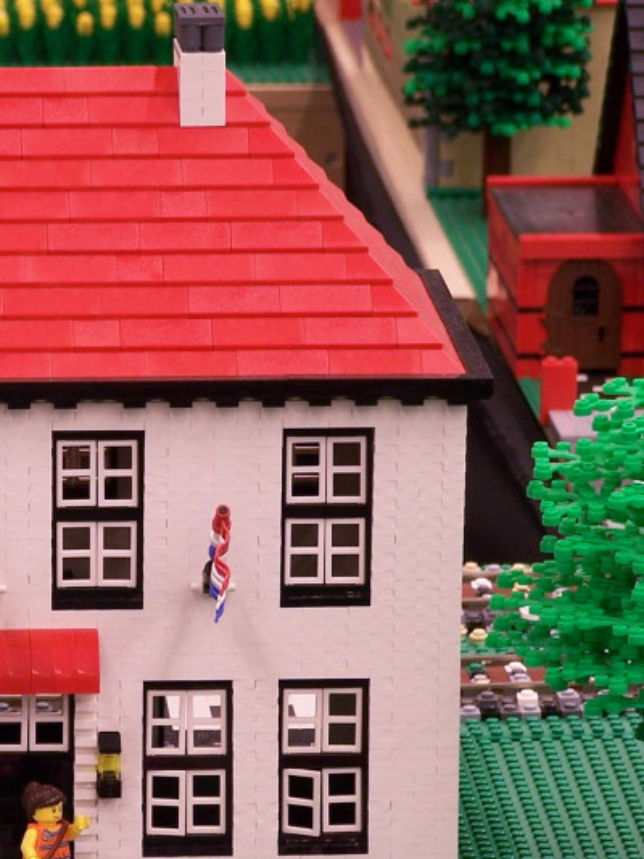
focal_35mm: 267
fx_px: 6620
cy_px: 616
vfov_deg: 7.4
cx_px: 39
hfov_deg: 5.6
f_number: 3.2
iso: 80
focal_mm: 23.1
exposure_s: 1/3
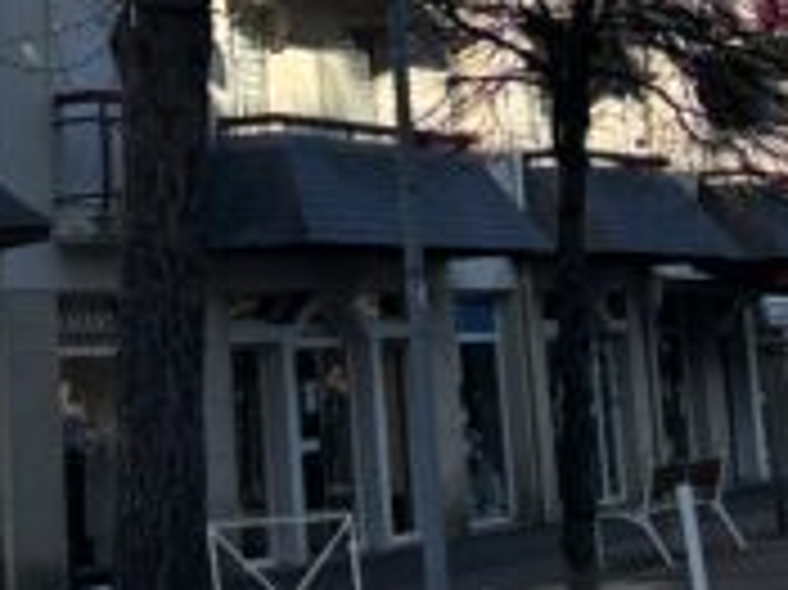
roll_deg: +3.2
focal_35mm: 114
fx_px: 2593
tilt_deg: +9.7
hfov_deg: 17.1
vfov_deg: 12.7
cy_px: -113
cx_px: 158
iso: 50
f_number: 1.6
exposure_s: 1/2639
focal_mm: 5.96
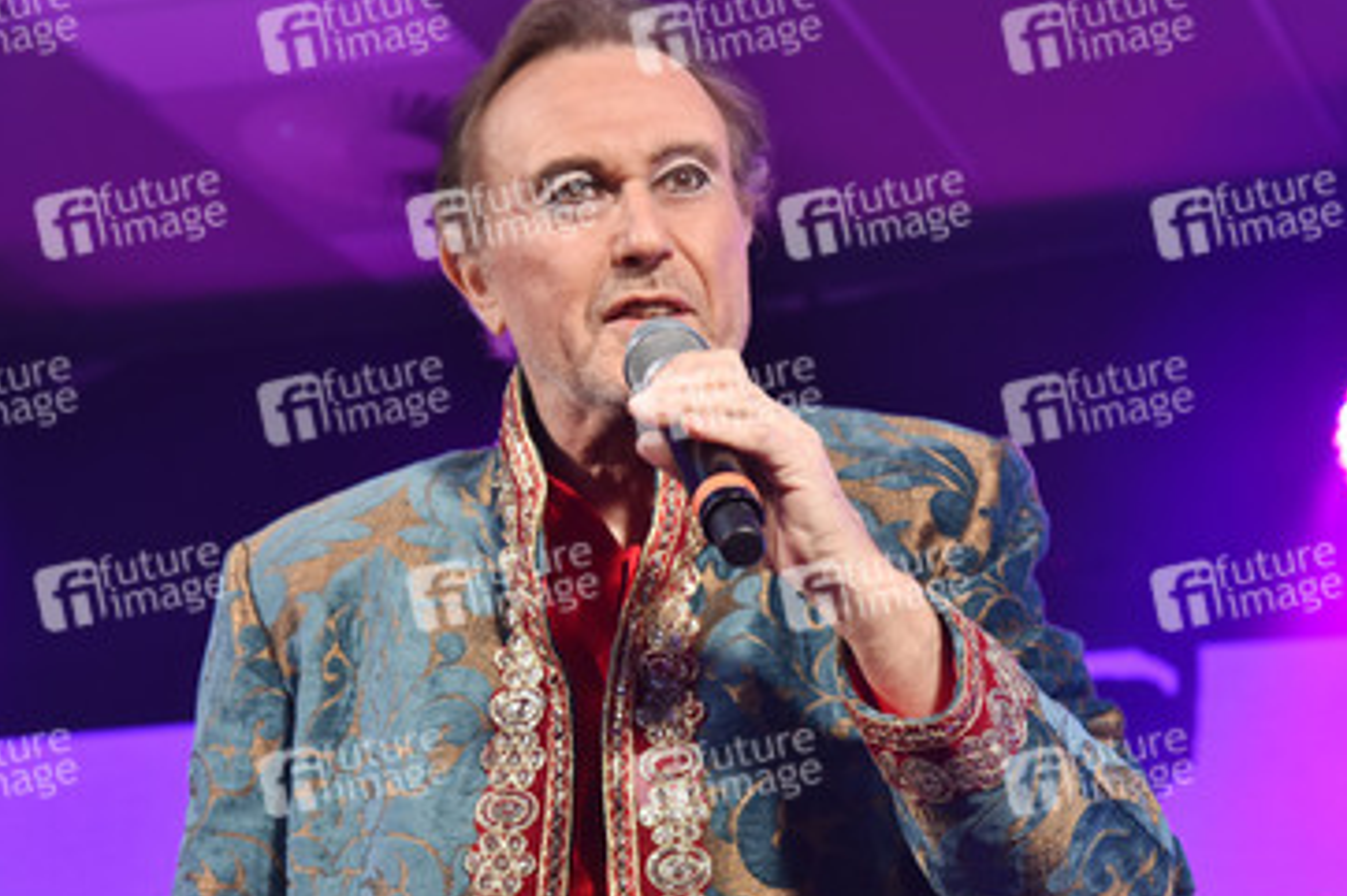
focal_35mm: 106
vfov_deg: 12.9
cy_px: 494
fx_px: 3964
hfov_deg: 19.3
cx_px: 776
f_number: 5.6
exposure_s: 1/125
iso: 1250
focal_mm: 85
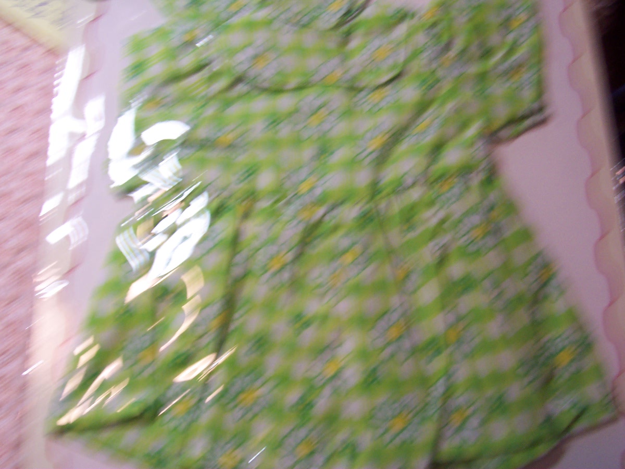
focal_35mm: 37
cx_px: 312
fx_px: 668
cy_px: 234
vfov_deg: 38.7
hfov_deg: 50.1
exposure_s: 1/30
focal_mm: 5.6
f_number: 2.8
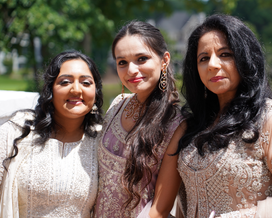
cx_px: 157
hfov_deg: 22.5
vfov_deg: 18.1
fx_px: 684
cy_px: 109
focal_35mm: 85
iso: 100
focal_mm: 75
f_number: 3.5
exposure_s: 1/640
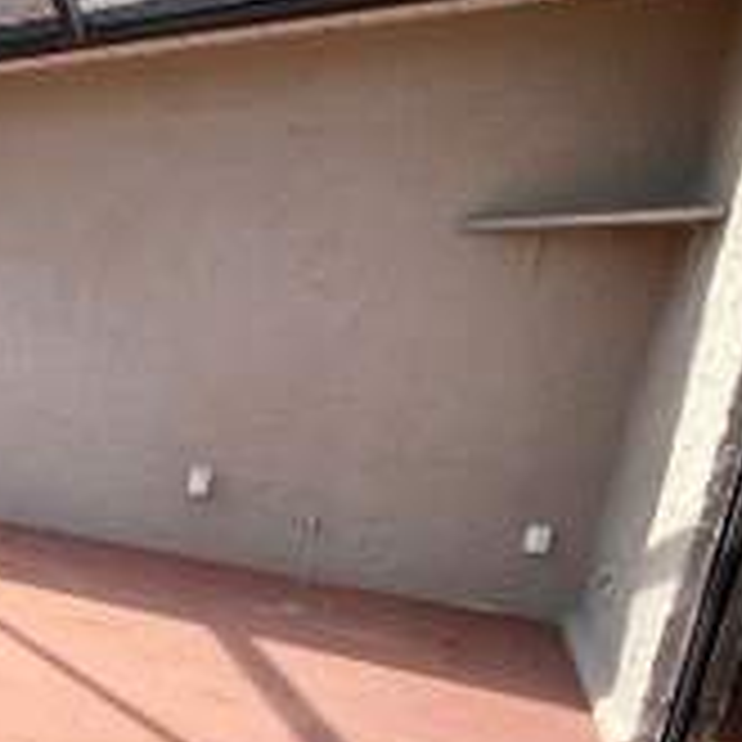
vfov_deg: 45.7
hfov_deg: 31.5
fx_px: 873
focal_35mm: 36
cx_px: -288
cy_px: 463
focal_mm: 2.22
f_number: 2.2
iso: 64
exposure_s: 1/1033
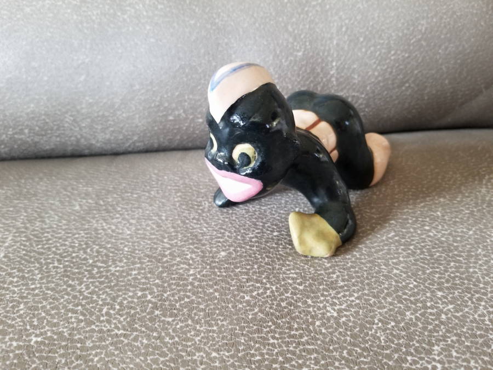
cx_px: 246
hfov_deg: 67.3
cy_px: 185
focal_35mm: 26
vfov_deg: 53.1
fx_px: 370
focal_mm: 4.25
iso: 200
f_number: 1.7
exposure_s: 1/11
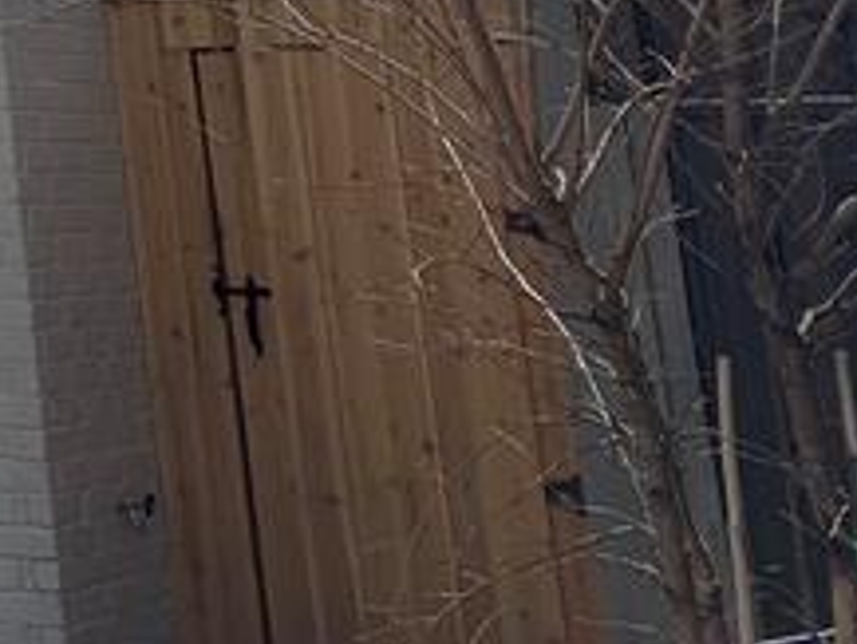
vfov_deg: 12.0
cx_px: -1078
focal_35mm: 113
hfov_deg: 13.6
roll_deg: +0.4
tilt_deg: +14.8
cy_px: -549
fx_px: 2799
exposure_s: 1/8130
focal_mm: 6.76
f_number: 1.78
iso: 100
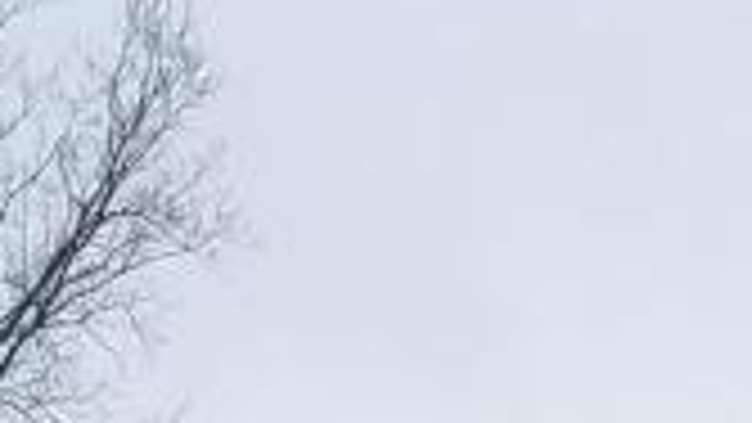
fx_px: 4786
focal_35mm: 240
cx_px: 545
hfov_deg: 9.0
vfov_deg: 5.0
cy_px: 891
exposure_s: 1/400
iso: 80
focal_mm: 6.5
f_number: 3.1
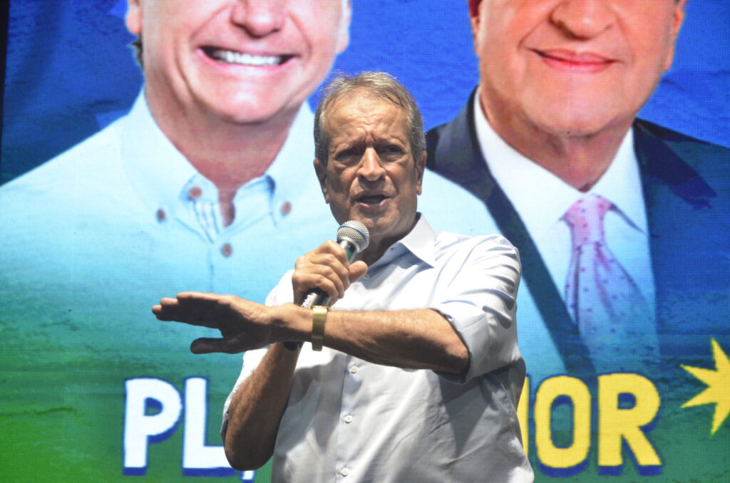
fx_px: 2276
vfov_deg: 12.1
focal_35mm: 112
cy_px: 242
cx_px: 365
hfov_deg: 18.2
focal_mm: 75
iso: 4000
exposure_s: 1/250
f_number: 7.1
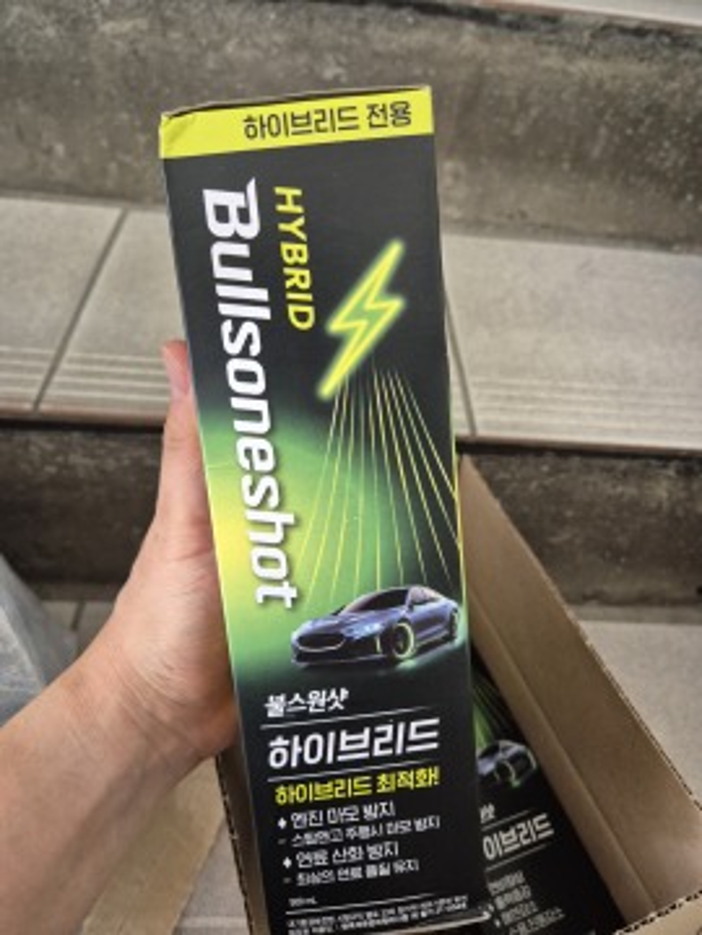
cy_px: 468
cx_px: 351
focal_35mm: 23
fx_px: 622
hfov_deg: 58.9
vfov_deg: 73.9
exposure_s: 1/120
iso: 640
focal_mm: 5.4
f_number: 1.8
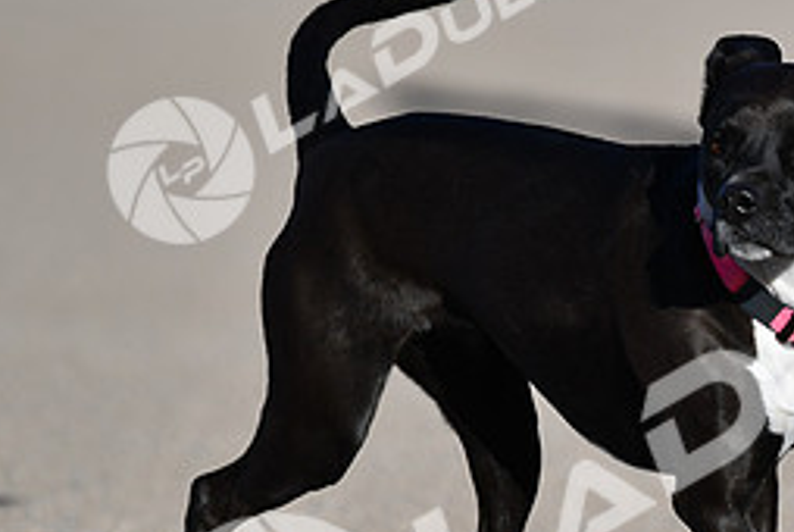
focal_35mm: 513
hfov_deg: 4.0
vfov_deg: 2.7
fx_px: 11327
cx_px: 832
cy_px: 333
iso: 100
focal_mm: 150
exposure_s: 1/4000
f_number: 2.8
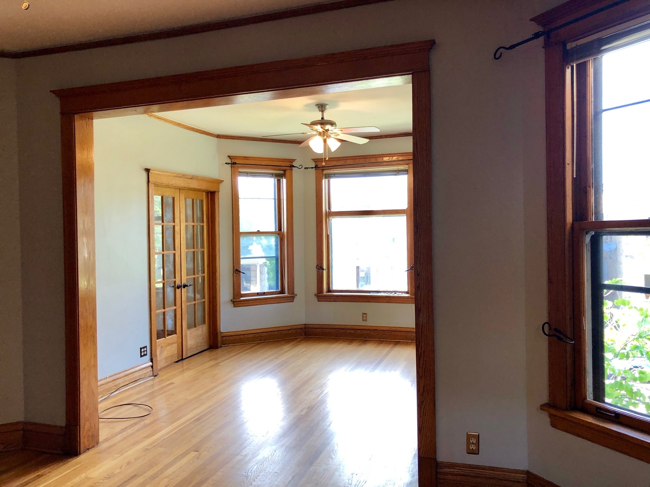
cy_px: 244
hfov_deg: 63.4
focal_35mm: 28
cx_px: 325
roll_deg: +0.9
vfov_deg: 49.7
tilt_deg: -1.5
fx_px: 526
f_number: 1.8
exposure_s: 1/30
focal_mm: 4
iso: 25
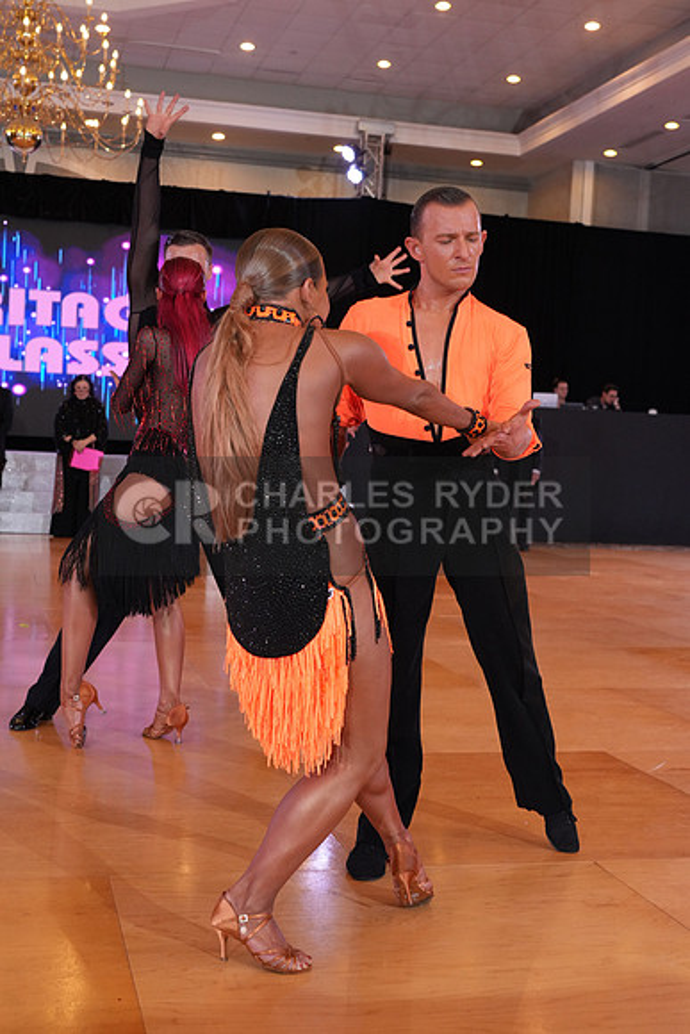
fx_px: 1235
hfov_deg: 31.2
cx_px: 345
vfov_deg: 45.4
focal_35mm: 43
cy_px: 517
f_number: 5.6
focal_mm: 43
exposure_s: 1/200
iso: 2500
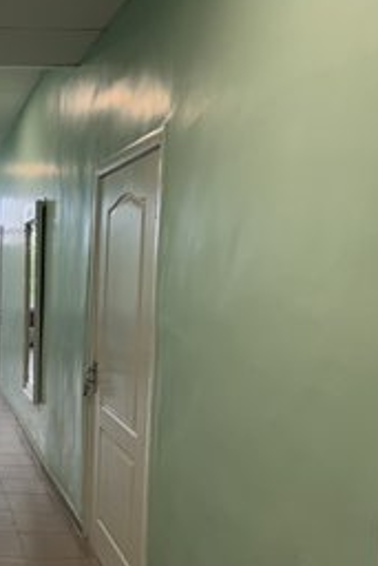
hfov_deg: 30.0
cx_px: -60
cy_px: 303
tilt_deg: -7.5
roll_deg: -2.0
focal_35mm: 39
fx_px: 613
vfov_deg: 49.5
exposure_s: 1/121
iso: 80
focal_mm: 6.76
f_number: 1.78
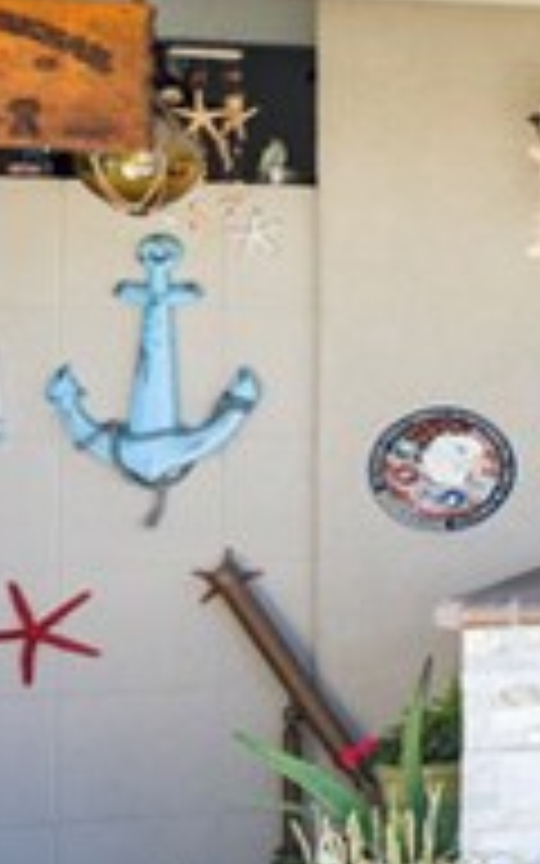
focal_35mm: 87
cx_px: 1980
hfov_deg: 8.9
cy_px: 371
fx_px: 2049
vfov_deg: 23.8
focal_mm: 16
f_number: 8
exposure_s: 1/25
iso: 100
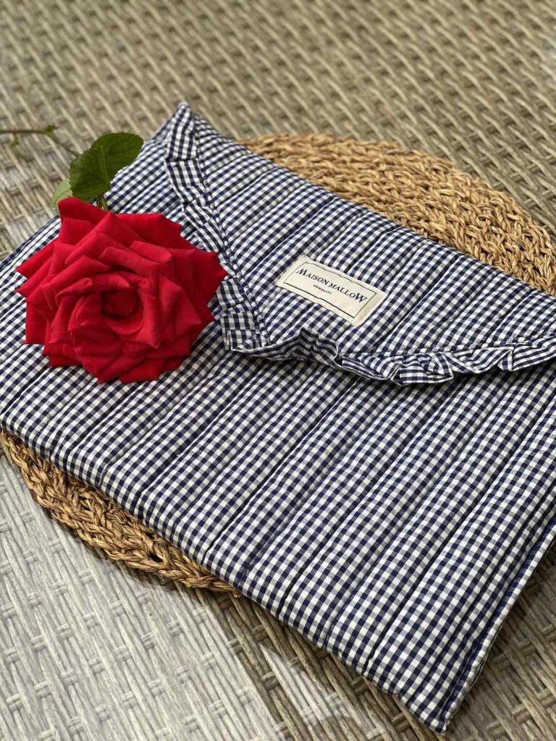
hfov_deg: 28.0
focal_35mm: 52
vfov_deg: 36.8
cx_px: 278
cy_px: 370
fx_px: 1114
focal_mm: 6
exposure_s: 1/233
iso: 20
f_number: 2
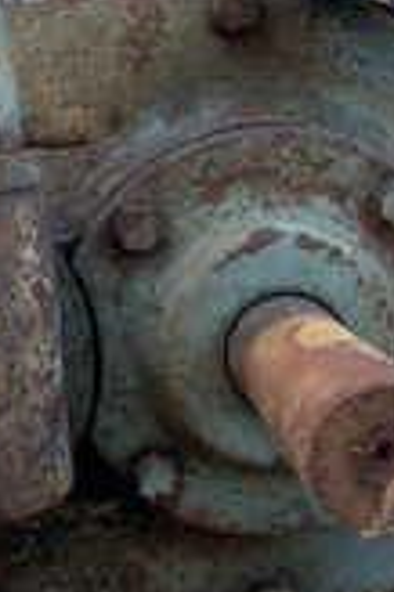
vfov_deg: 30.5
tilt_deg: +4.7
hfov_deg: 20.4
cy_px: 300
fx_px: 1086
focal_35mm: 66
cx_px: 98
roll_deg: -2.0
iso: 25
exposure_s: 1/520
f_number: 1.8
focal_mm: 4.25
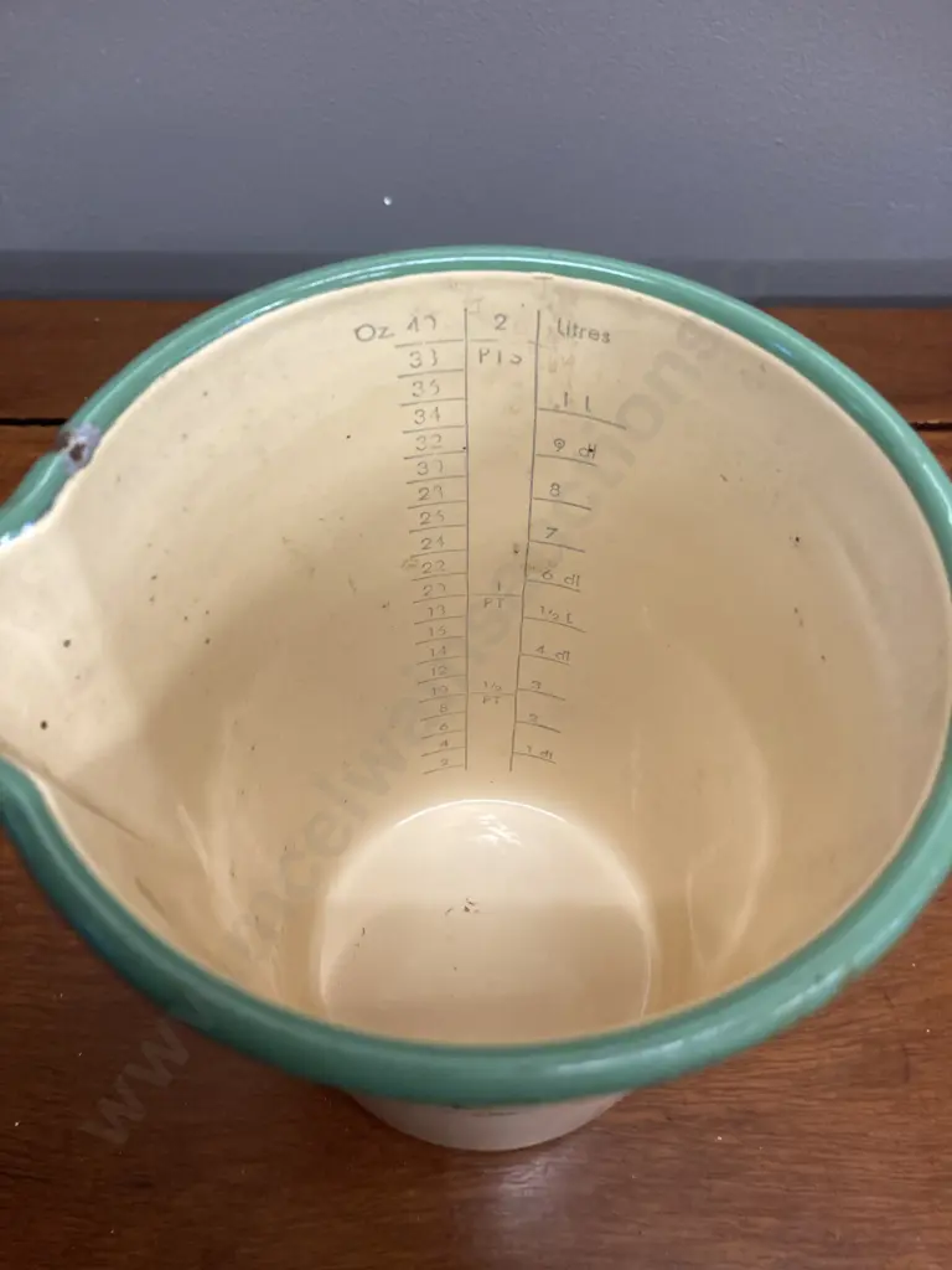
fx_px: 1027
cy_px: 635
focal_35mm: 28
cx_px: 476
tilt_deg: -55.7
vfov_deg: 63.4
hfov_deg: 49.7
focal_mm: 3.99
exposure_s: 1/50
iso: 125
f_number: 1.8
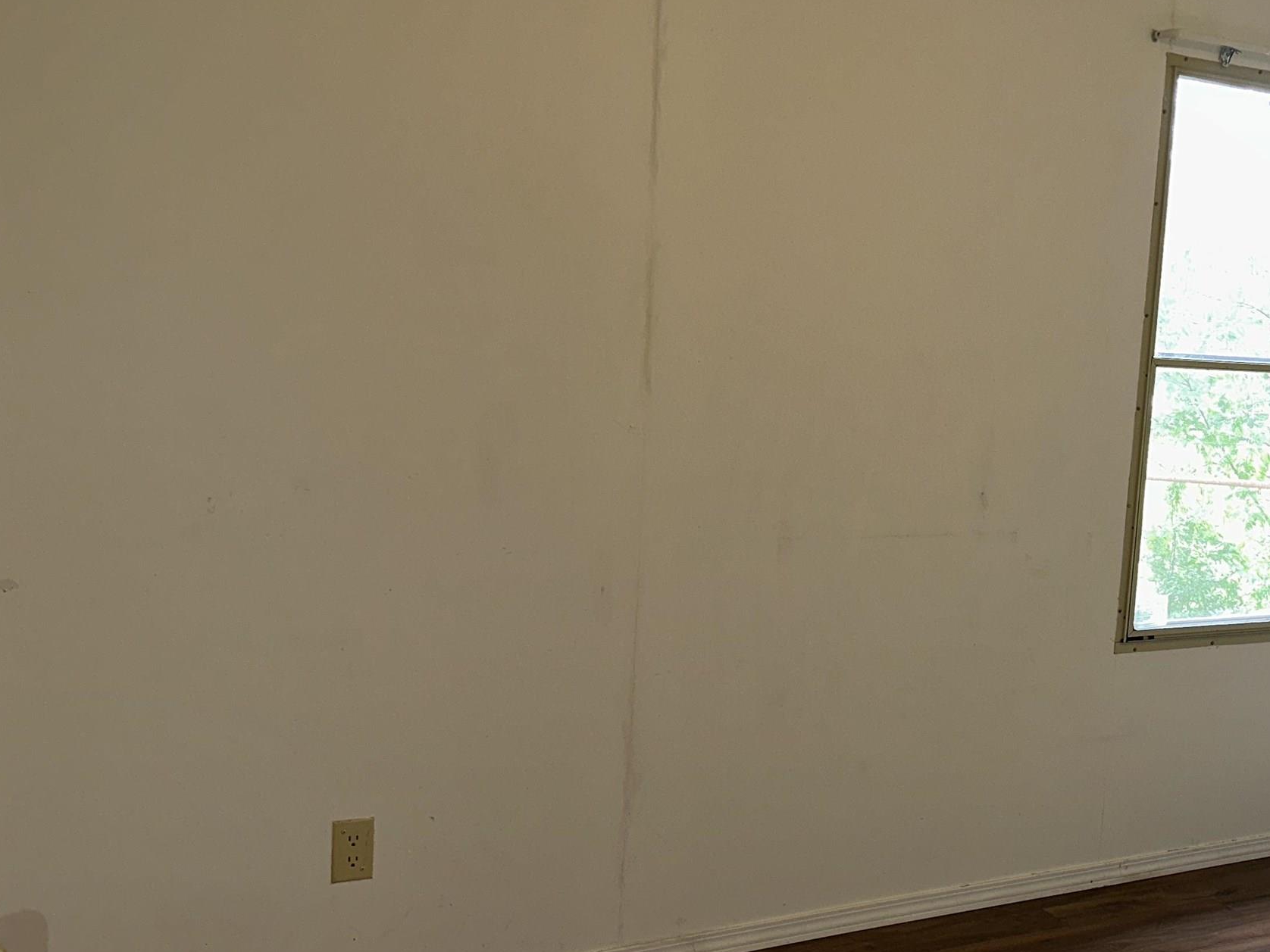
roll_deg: -4.3
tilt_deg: -8.1
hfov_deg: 41.2
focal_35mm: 44
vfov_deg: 32.8
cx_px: 1013
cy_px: 573
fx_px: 1614
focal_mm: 6.86
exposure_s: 1/34
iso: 50
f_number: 1.78
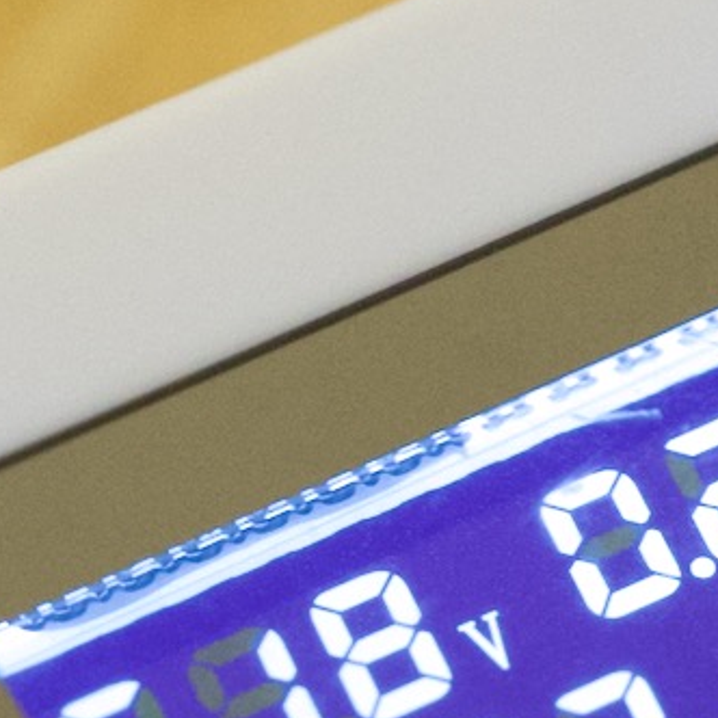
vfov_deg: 7.1
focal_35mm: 246
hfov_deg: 7.1
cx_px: 249
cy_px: 686
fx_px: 5773
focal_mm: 50
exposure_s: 1/80
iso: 2000
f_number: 4.5
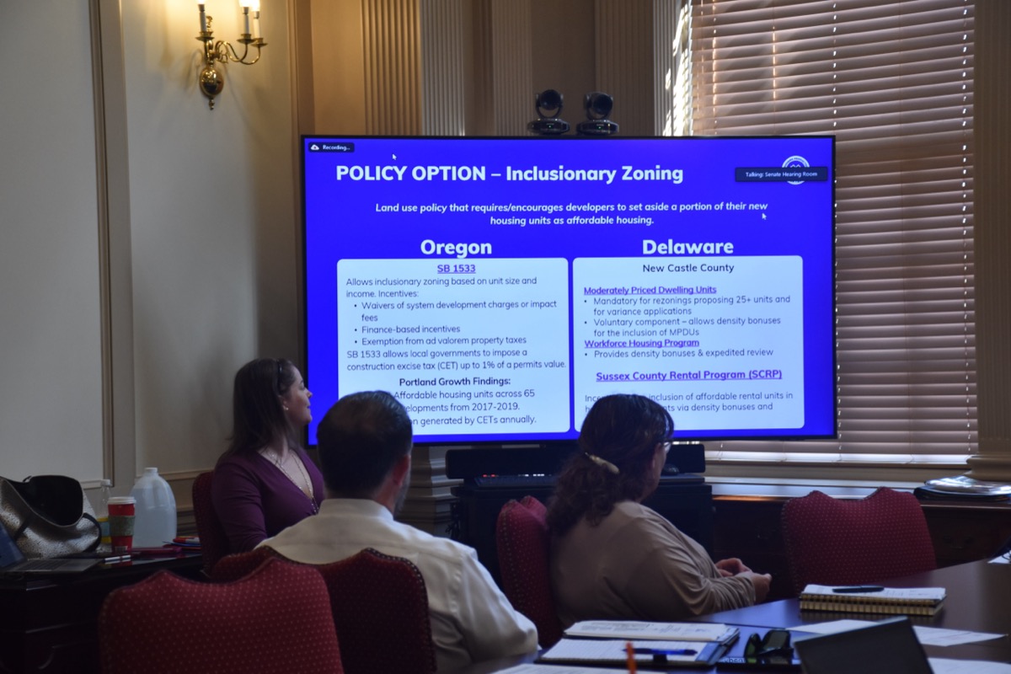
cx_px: 506
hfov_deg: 26.0
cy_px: 337
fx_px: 2190
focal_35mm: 78
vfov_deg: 17.5
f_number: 5.6
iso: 800
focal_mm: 52
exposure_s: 1/125
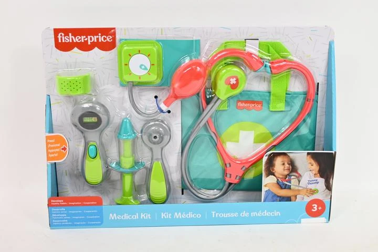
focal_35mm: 46
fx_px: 480
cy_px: 126
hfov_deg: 43.0
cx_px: 189
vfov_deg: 29.4
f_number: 4.8
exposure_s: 1/125
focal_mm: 30.5
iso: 450
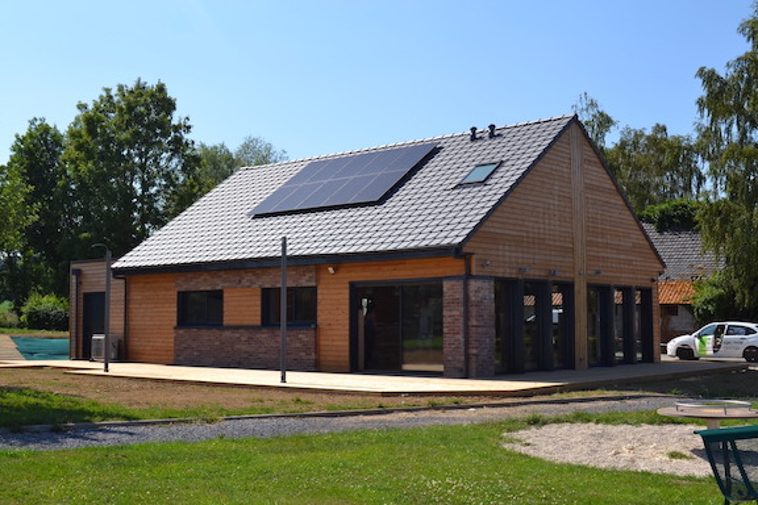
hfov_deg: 45.0
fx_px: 916
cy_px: 252
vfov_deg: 30.8
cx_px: 379
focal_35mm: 44
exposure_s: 1/200
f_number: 9
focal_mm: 29
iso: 100
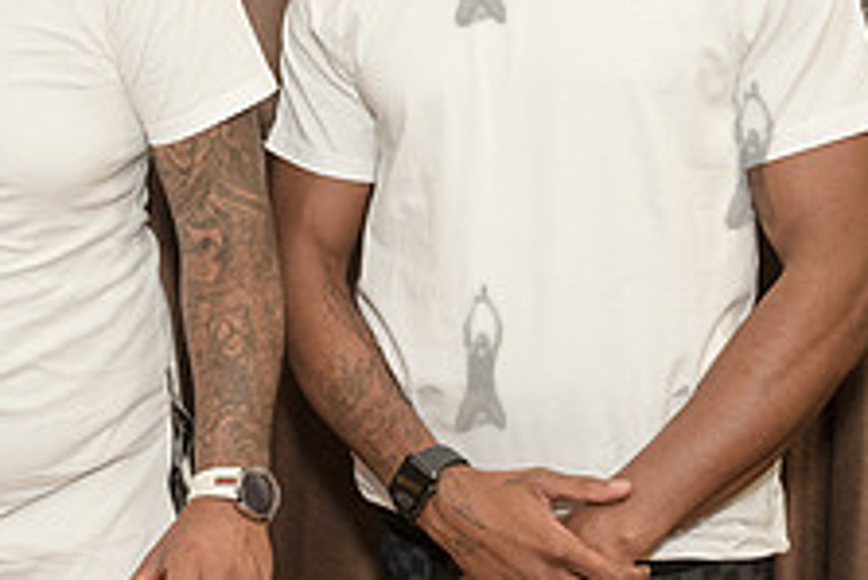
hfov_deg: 25.1
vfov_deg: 17.6
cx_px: 1
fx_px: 1858
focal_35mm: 77
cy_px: 101
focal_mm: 24
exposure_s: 1/400
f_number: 3.5
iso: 2000
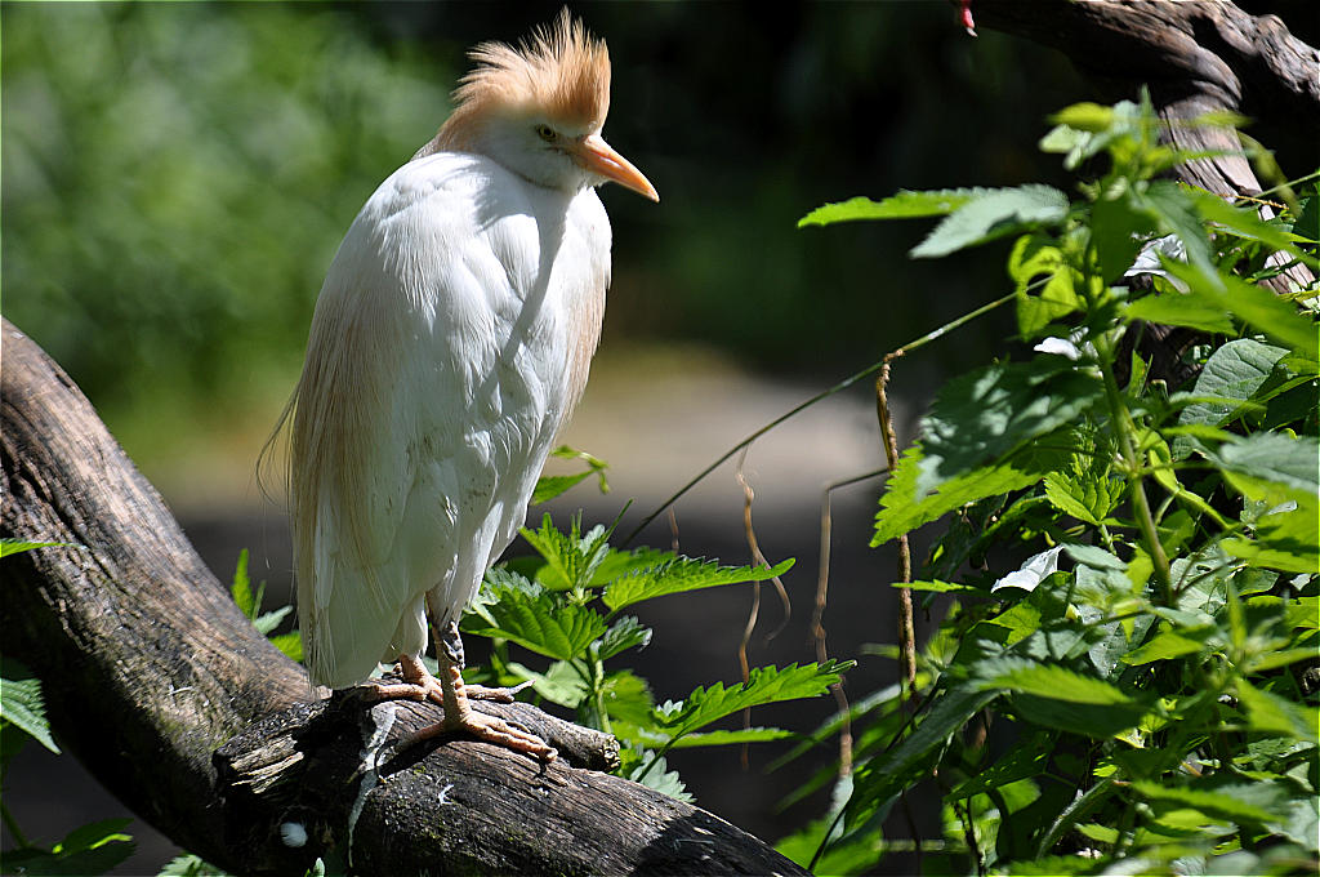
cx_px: 660
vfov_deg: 3.0
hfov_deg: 4.6
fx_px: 16479
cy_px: 438
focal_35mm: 450
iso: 200
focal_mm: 300
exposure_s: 1/800
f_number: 5.6
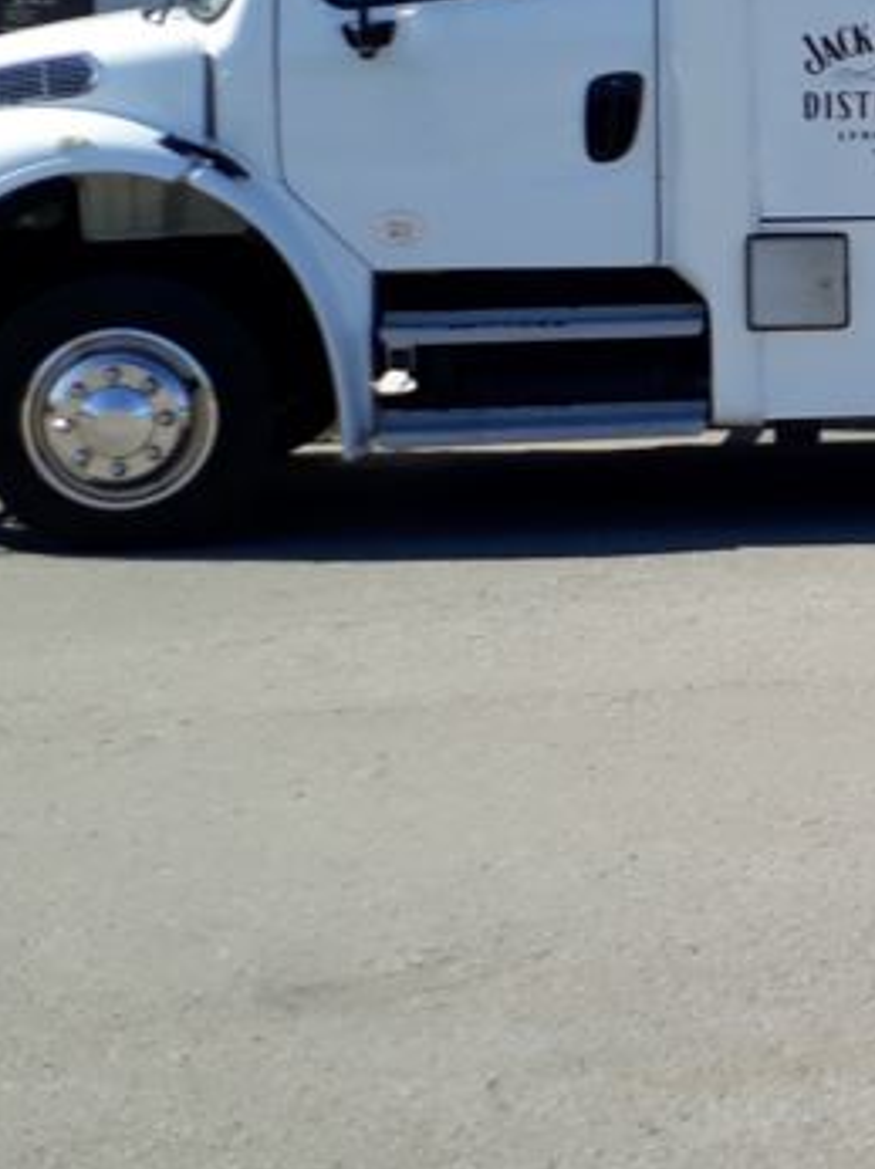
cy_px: 149
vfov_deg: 23.9
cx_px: 1476
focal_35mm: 80
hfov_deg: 16.1
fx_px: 2700
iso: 40
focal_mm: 3.6
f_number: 1.9
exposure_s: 1/853
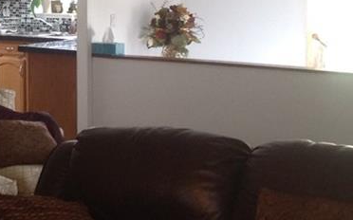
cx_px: -57
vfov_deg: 12.7
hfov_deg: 19.4
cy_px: 21
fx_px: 981
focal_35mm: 102
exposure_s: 1/15
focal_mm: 4.28
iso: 125
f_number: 2.4
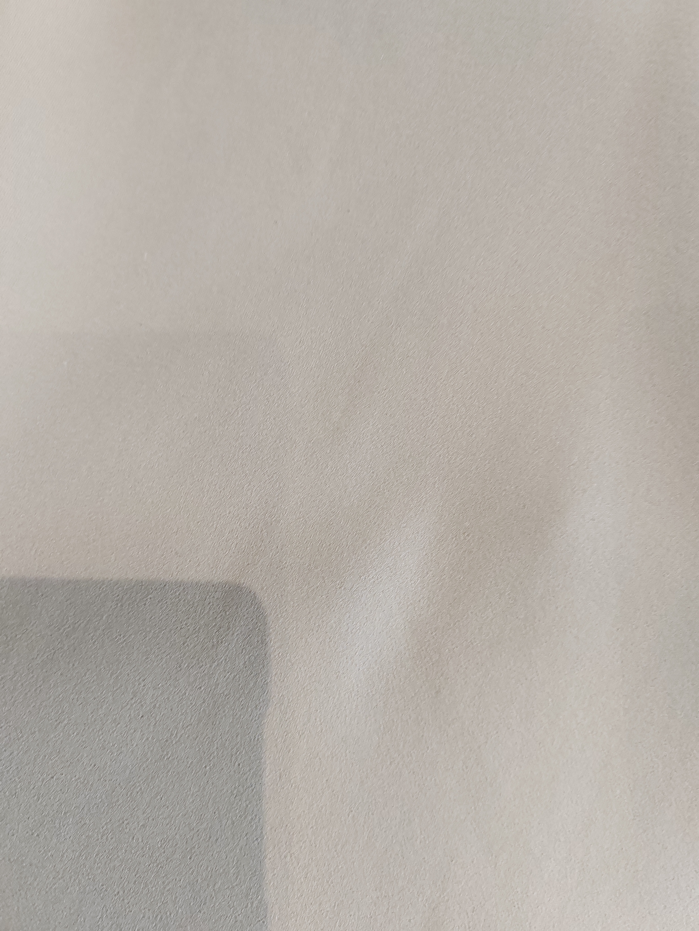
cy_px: 466
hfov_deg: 51.4
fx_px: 727
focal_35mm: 27
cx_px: 350
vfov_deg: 65.3
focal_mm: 5.52
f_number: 1.9
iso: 1000
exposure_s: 1/100
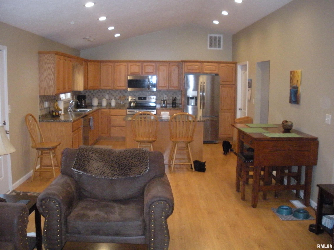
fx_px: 347
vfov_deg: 39.7
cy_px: 125
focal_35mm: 36
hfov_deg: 51.4
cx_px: 167
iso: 800
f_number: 3.5
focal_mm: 6.3
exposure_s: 1/60
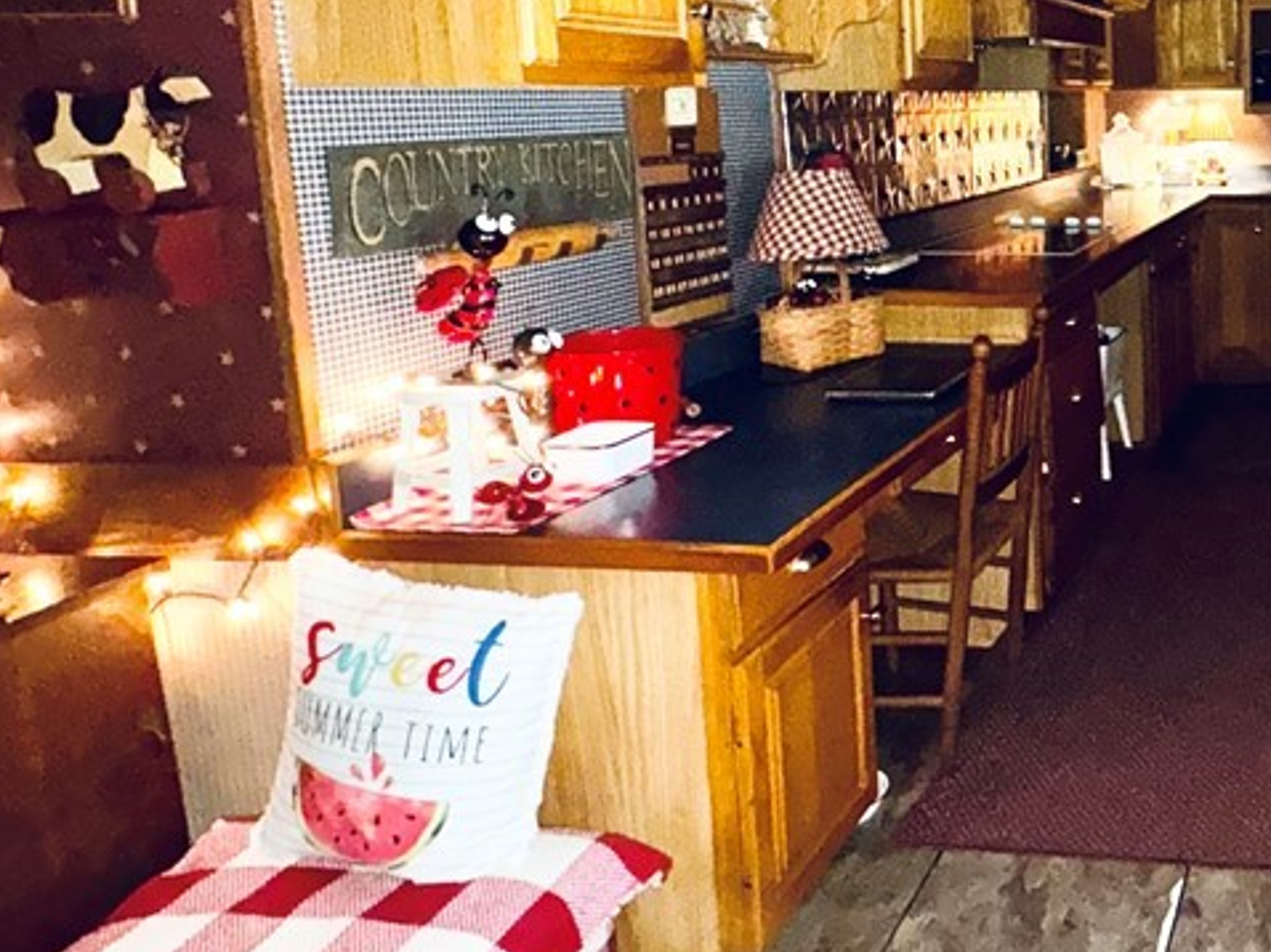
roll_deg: +0.5
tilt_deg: -7.2
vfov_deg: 45.1
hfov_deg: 50.2
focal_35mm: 30
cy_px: 235
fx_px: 1101
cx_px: 1234
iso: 500
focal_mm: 2.22
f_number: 2.2
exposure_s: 1/26
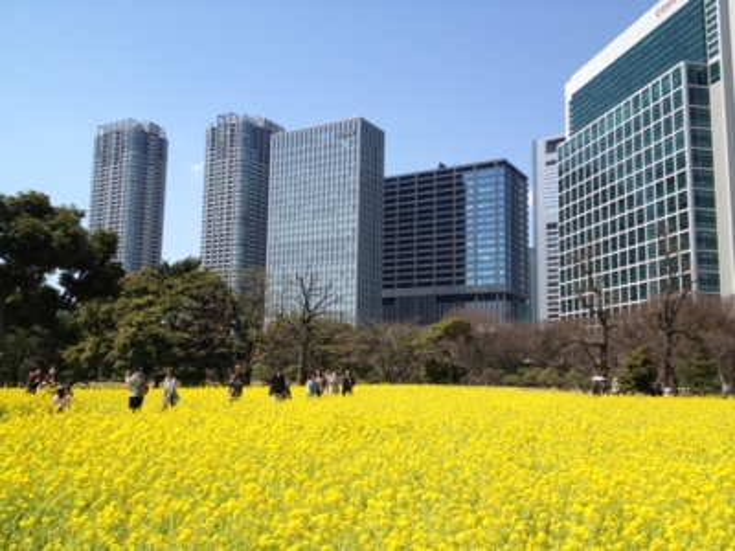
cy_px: 276
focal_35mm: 35
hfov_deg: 52.6
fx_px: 743
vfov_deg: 40.7
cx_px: 368
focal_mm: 4.28
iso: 64
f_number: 2.4
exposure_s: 1/1453
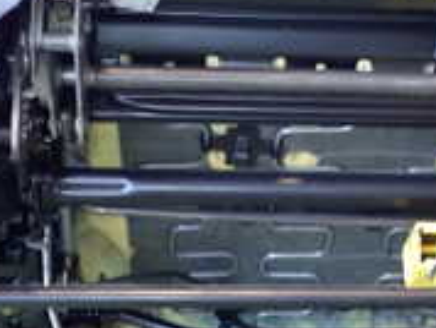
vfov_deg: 14.7
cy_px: 162
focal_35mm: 101
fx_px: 1274
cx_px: 345
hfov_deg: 19.2
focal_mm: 5.4
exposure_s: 1/30
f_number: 2.3
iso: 200
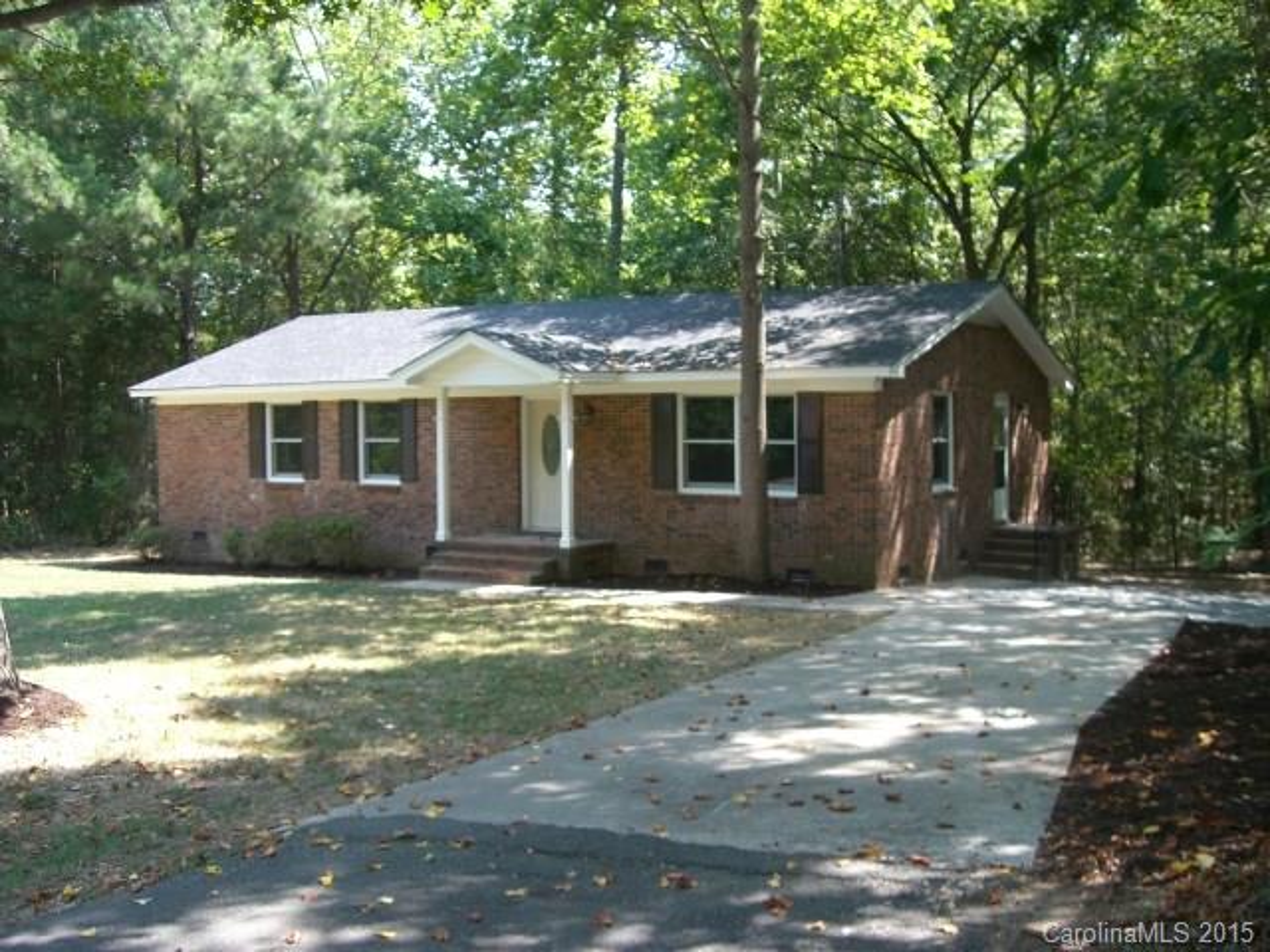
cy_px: 476
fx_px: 1394
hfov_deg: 49.0
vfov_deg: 37.7
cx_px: 635
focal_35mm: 38
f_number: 2.7
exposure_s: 1/125
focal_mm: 6.2
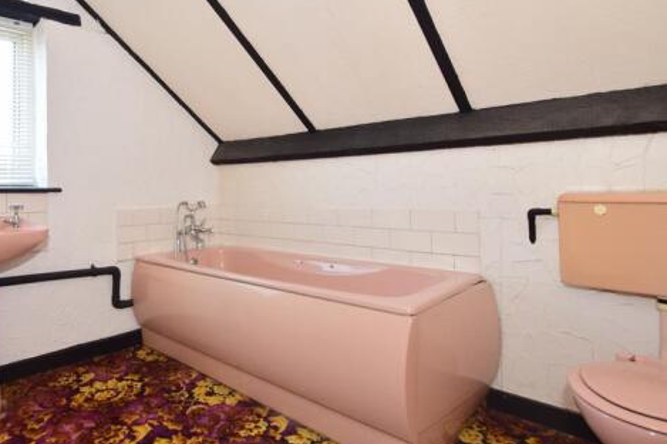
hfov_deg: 78.7
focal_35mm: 21
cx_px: 225
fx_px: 389
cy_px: 183
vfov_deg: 59.0
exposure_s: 1/25
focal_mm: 10
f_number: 7.1
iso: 400
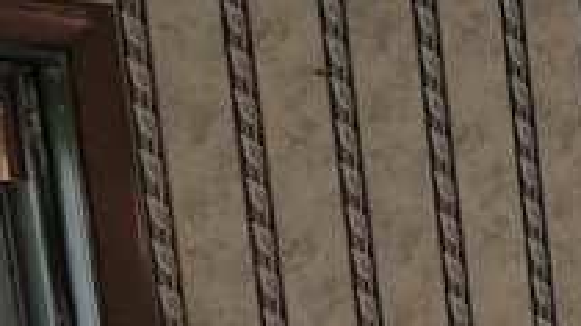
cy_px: 1022
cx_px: 1702
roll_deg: +2.5
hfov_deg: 9.6
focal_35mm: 179
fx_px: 2757
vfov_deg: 6.2
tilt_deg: -12.9
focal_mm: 6.76
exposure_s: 1/207
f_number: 1.78
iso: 125
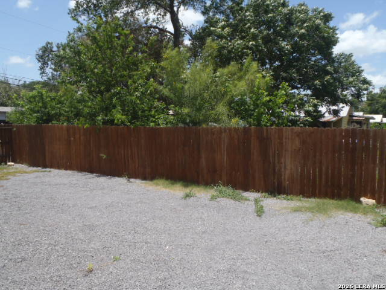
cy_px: 145
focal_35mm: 28
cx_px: 193
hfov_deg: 63.4
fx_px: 312
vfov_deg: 49.7
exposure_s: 1/500
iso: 80
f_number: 3.9
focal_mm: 5
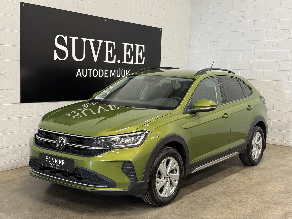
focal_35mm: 48
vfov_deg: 30.3
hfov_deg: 39.7
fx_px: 405
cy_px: 110
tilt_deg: -5.5
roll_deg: -2.0
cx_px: 146
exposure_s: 1/50
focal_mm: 6.76
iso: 100
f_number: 1.78
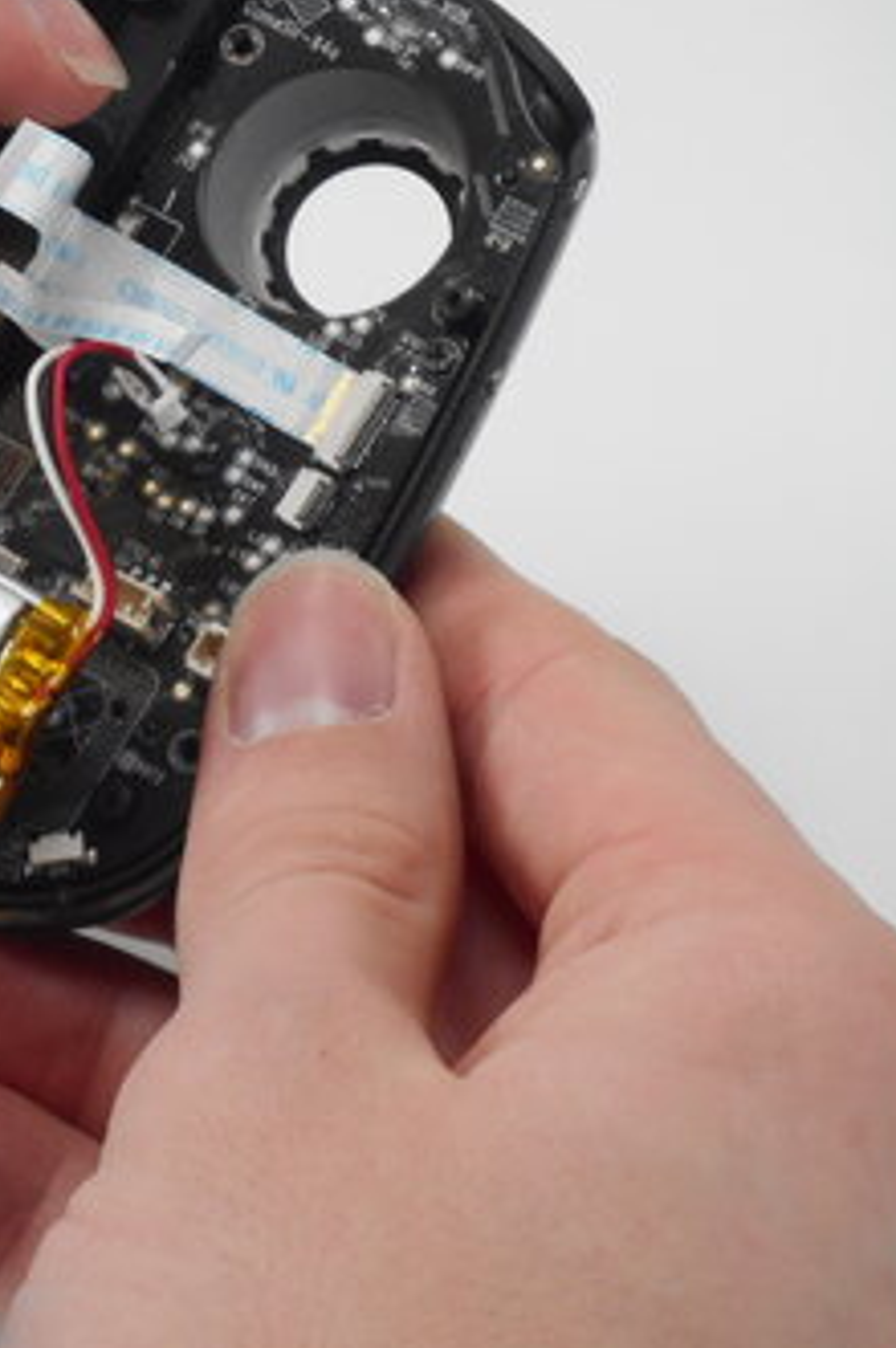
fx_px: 12195
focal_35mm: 326
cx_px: -261
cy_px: 521
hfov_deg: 4.2
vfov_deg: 6.3
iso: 220
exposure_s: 1/60
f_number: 6.4
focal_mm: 31.4
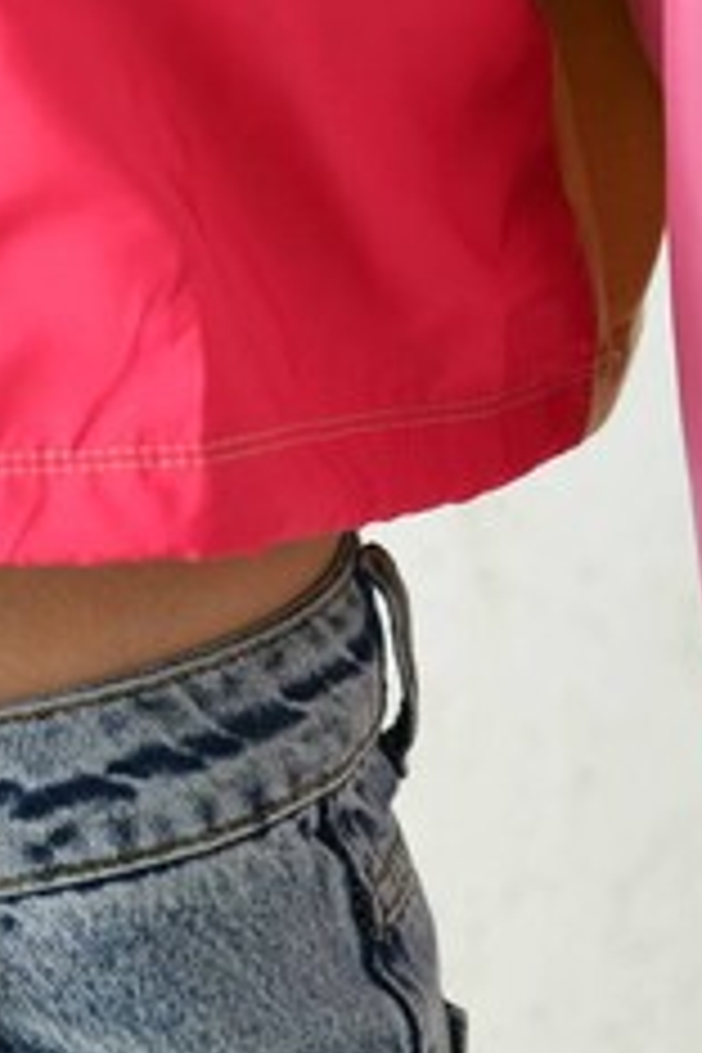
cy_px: -302
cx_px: -356
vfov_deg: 10.8
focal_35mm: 186
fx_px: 5440
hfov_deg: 7.3
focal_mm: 58
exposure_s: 1/160
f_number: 5.6
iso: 100
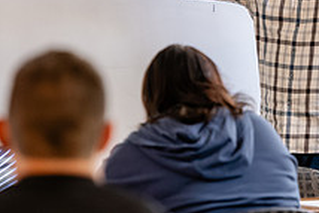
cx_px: 298
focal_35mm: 434
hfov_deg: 4.7
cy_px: 8
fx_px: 3848
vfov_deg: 3.2
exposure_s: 1/200
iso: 1600
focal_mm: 160
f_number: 3.5
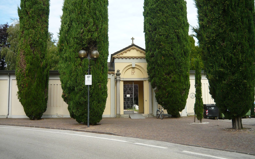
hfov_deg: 54.0
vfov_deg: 35.3
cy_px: 66
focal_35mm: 36
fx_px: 250
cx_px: 128
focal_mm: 5.5
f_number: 2.8
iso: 100
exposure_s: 1/640
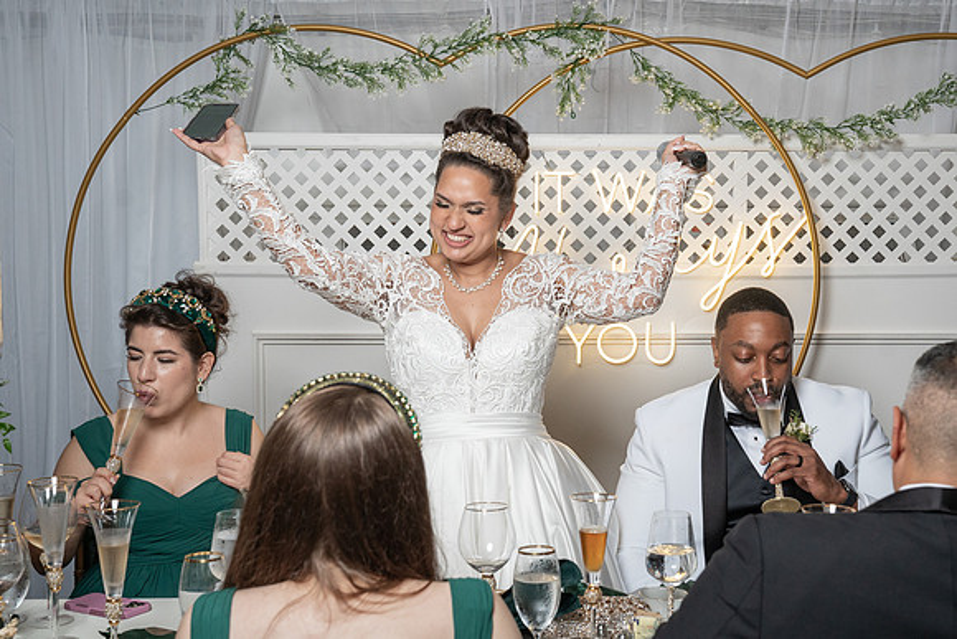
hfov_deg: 35.7
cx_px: 581
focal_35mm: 56
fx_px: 1479
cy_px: 324
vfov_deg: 24.4
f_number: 5.6
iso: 1000
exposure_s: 1/200
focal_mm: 44
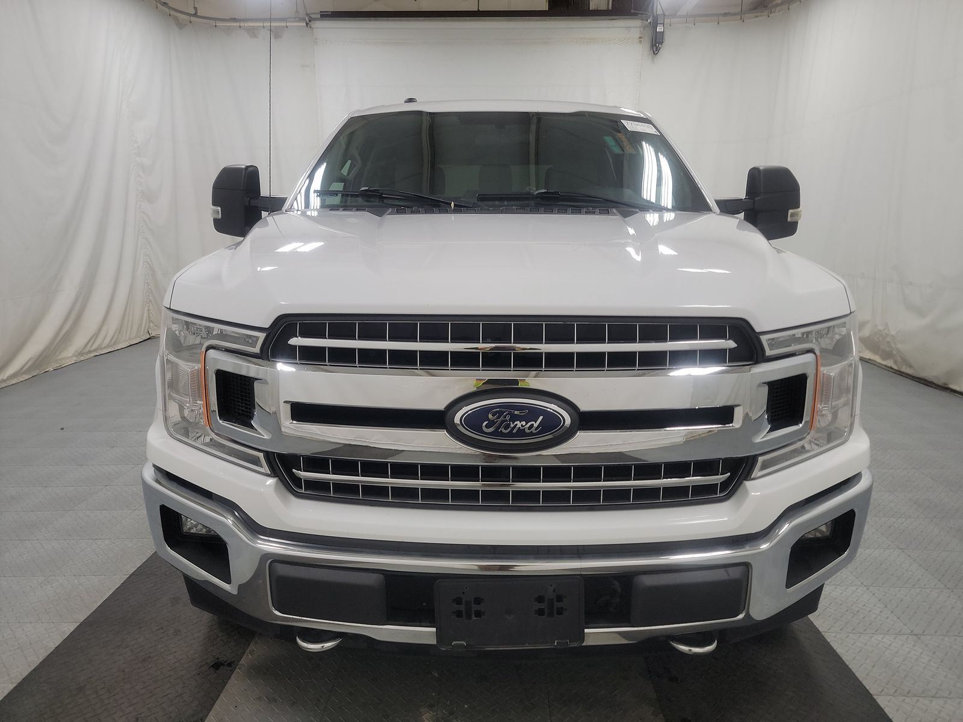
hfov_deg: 71.6
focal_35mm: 24
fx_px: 668
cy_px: 361
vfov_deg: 56.8
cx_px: 482
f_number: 1.8
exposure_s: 1/59
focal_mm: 6.7
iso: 159
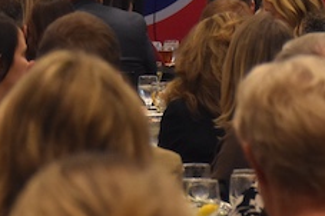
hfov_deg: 4.2
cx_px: -6
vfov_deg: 2.8
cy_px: -208
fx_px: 4476
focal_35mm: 496
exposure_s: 1/60
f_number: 5
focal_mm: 75
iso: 1100
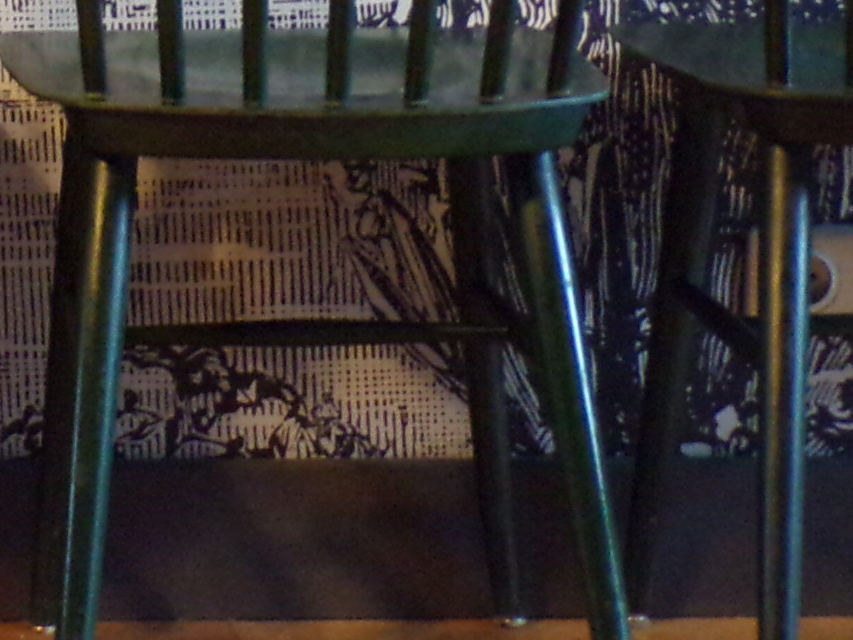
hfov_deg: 15.9
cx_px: -42
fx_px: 2981
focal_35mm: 121
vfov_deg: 12.2
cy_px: 74
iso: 400
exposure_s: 1/12
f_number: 3.2
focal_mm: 5.8
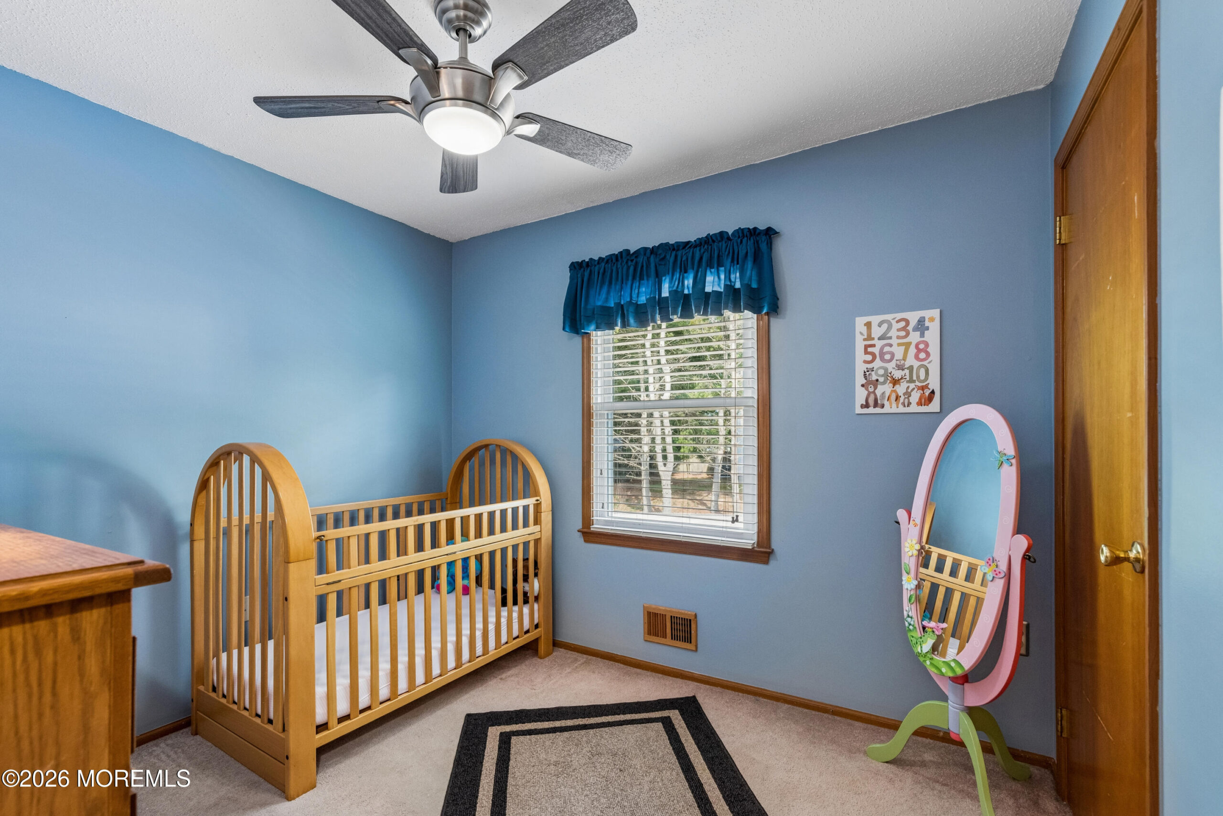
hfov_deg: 100.4
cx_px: 612
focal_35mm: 15
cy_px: 408
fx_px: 510
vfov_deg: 77.3
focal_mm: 15
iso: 800
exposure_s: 1/30
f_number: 7.1
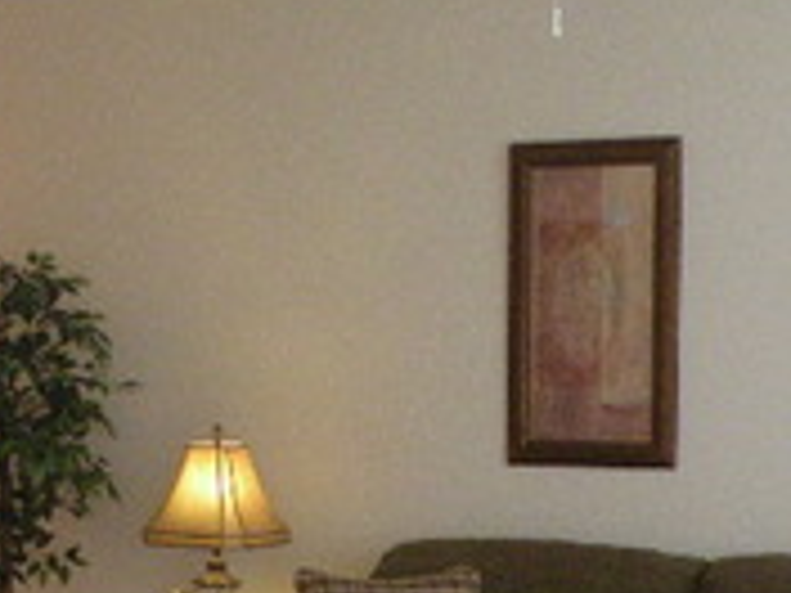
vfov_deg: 14.4
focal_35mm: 98
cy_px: 800
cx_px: 364
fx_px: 2239
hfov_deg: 20.0
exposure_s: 1/60
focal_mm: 4.7
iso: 276
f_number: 2.8
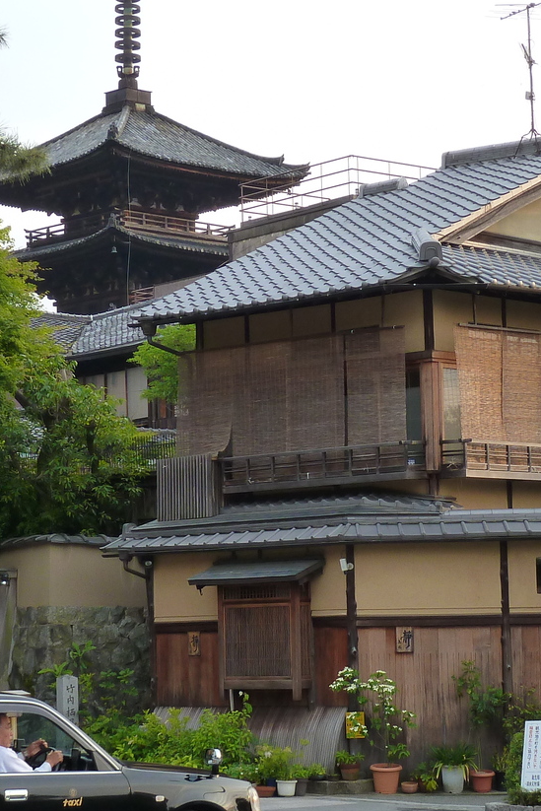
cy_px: 439
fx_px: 2185
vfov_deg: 21.0
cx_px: 262
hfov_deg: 14.1
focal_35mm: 97
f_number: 3.8
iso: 125
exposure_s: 1/60
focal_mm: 7.9
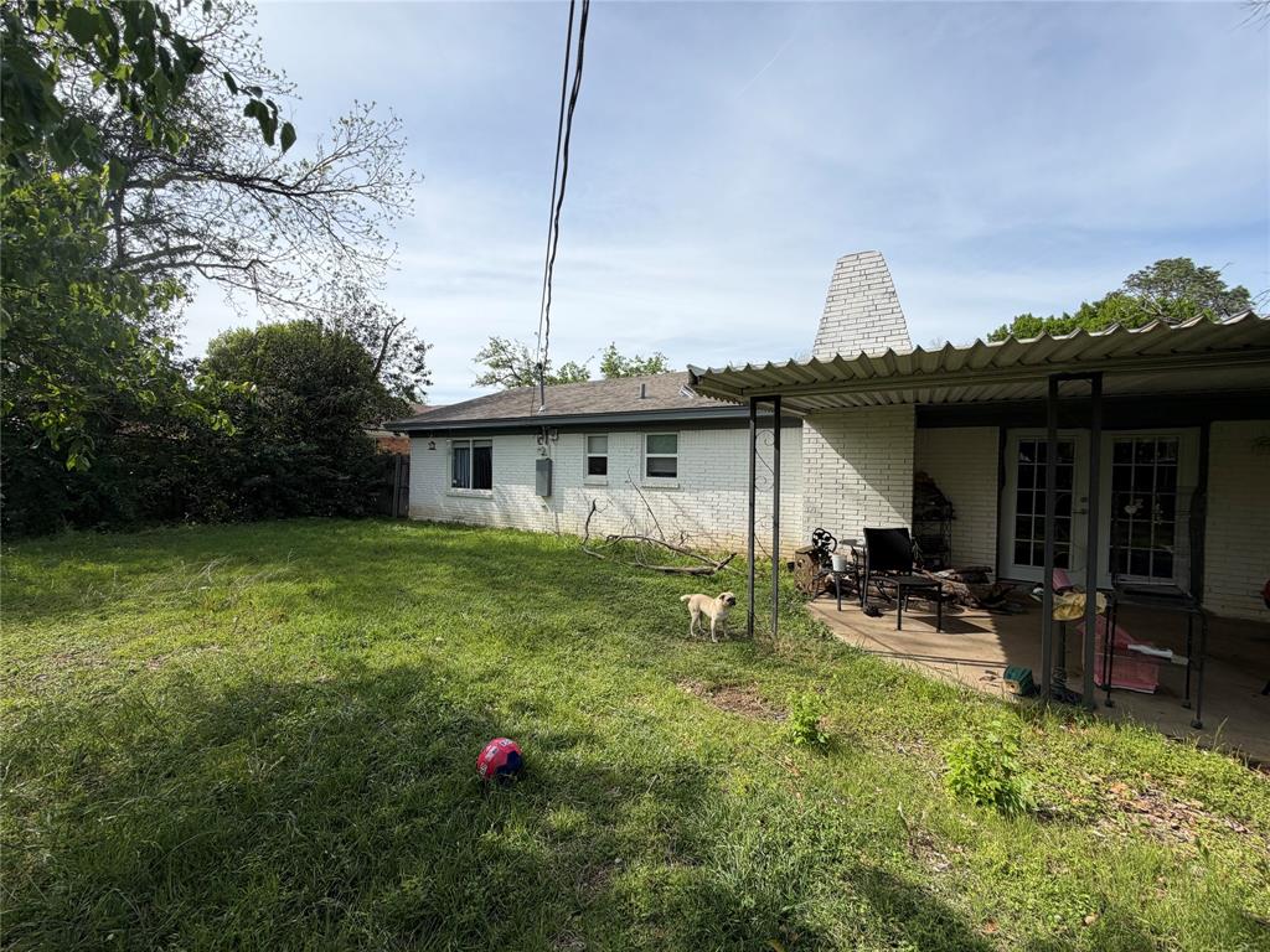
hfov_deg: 102.1
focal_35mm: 14
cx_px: 635
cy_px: 476
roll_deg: -4.1
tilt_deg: -3.0
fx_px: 514
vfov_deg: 85.7
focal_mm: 2.22
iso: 20
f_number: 2.2
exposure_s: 1/789
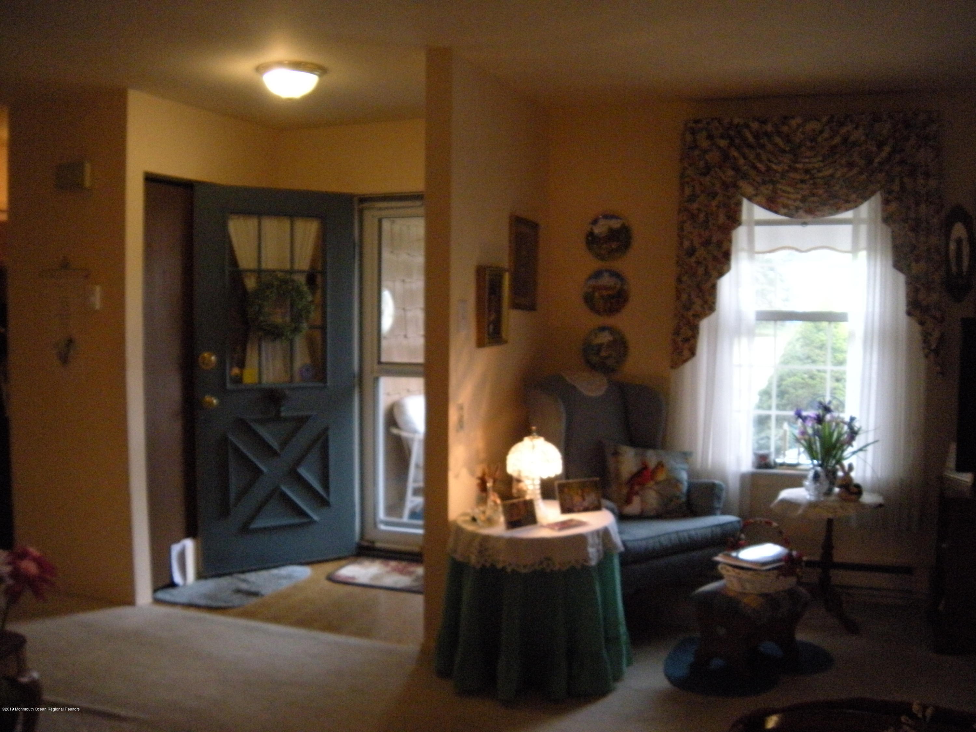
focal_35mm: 35
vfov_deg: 40.7
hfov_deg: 52.6
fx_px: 987
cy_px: 366
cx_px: 488
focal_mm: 5.9
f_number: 3.8
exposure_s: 1/50.3
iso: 400
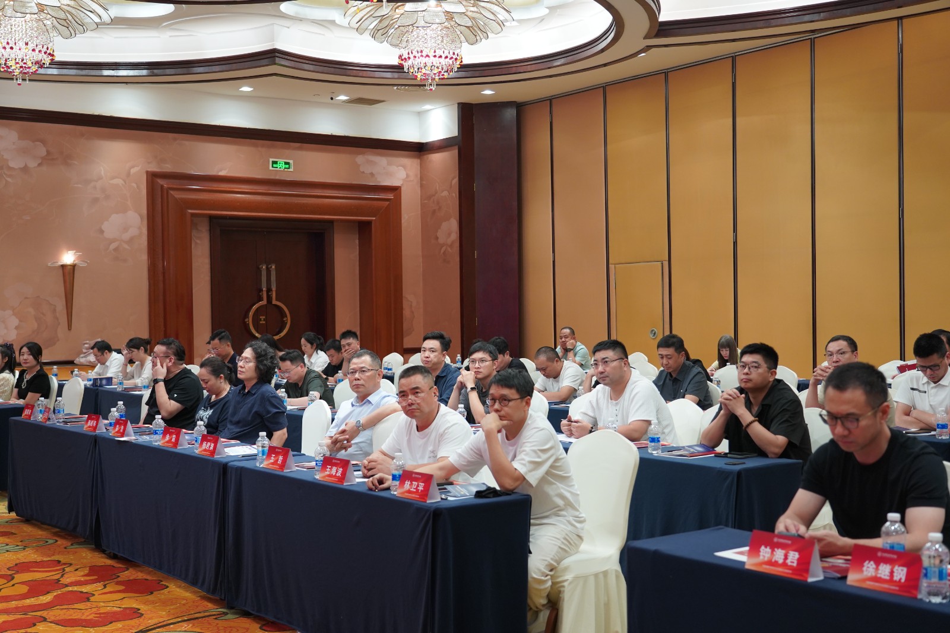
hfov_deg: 45.4
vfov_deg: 31.2
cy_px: 316
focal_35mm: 43
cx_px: 475
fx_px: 1134
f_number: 4
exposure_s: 1/160
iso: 1250
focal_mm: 43
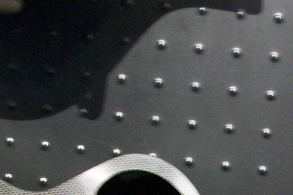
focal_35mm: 128
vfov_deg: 10.4
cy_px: 280
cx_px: 285
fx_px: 1041
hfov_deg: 15.7
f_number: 2.8
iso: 160
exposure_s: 1/11.7
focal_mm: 5.7
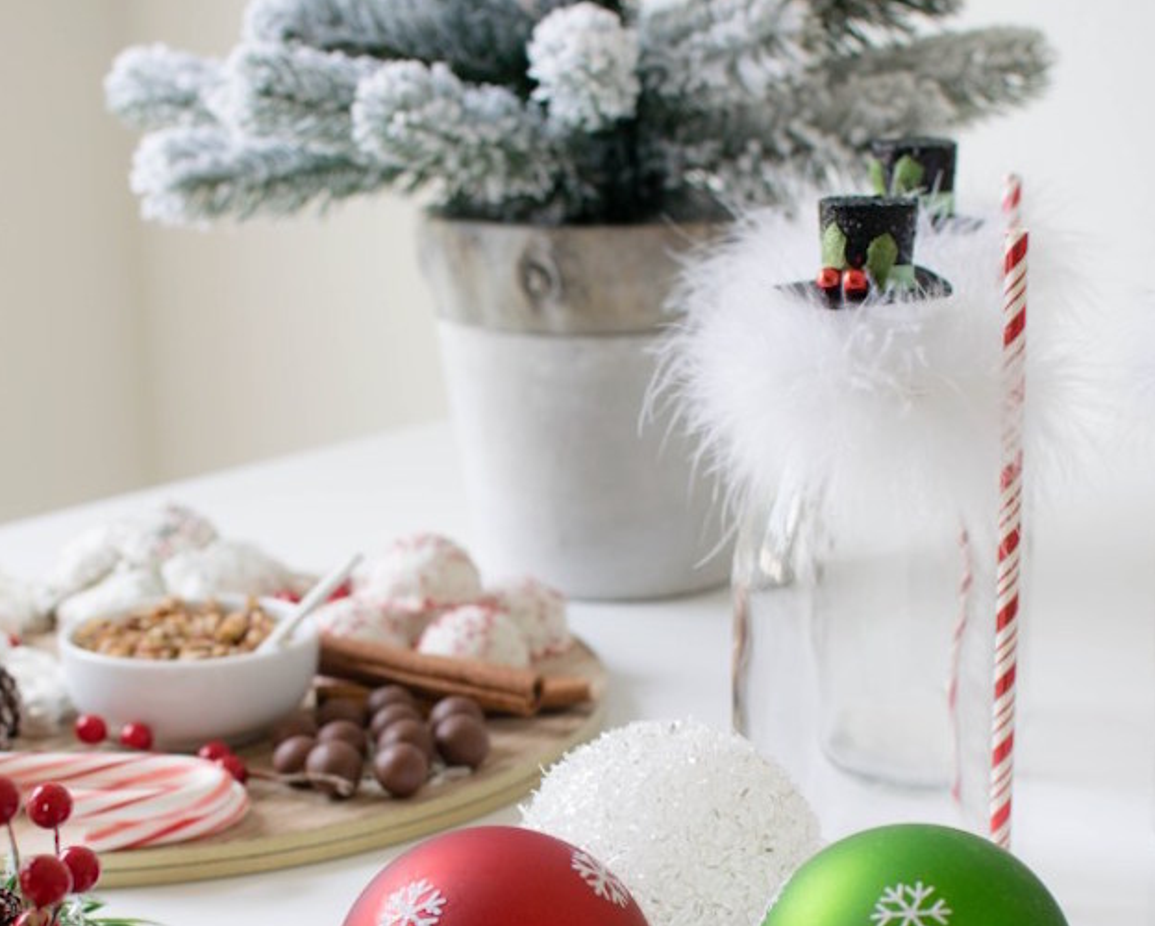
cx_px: 581
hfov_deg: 23.1
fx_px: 2832
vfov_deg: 18.5
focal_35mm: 83
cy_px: 657
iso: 200
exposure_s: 1/60
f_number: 4.5
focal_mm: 35
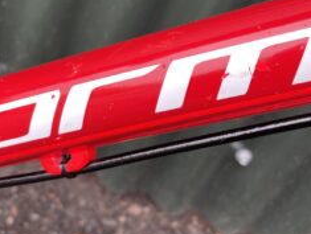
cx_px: 146
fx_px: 477
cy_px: 36
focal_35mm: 53
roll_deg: -23.9
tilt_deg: -35.3
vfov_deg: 26.9
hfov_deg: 36.1
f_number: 1.6
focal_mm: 4.2
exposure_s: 1/121
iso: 100
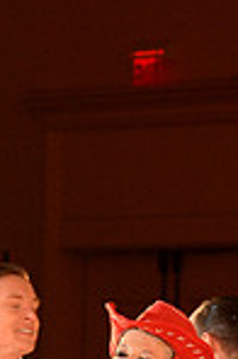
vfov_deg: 3.6
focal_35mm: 567
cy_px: 485
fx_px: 5649
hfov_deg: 2.4
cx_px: 154
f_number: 5.6
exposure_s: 1/250
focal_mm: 145
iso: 4000
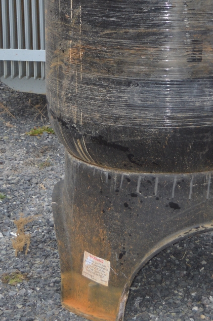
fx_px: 1013
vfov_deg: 17.4
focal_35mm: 114
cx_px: 151
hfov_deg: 12.0
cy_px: -18
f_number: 4.5
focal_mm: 32
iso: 250
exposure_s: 1/125
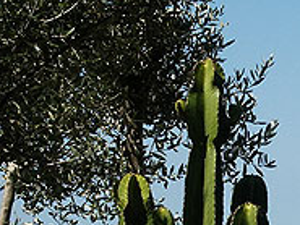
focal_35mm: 131
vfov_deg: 11.2
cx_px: 358
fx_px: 1136
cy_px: 229
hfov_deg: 14.6
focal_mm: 11.28
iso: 64
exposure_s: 1/250
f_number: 8
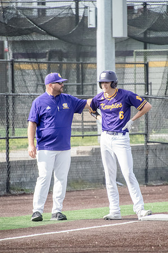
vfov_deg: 4.6
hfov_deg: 3.1
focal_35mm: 450
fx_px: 3150
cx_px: 84
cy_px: 126
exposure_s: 1/4000
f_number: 6.3
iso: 5000
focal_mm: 300
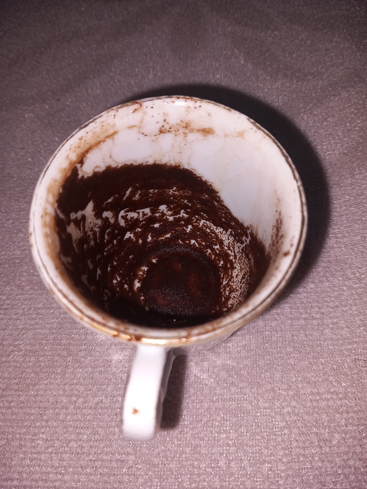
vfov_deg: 65.3
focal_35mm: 27
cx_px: 184
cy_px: 244
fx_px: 382
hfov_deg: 51.4
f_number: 1.8
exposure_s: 1/100
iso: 25
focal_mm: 4
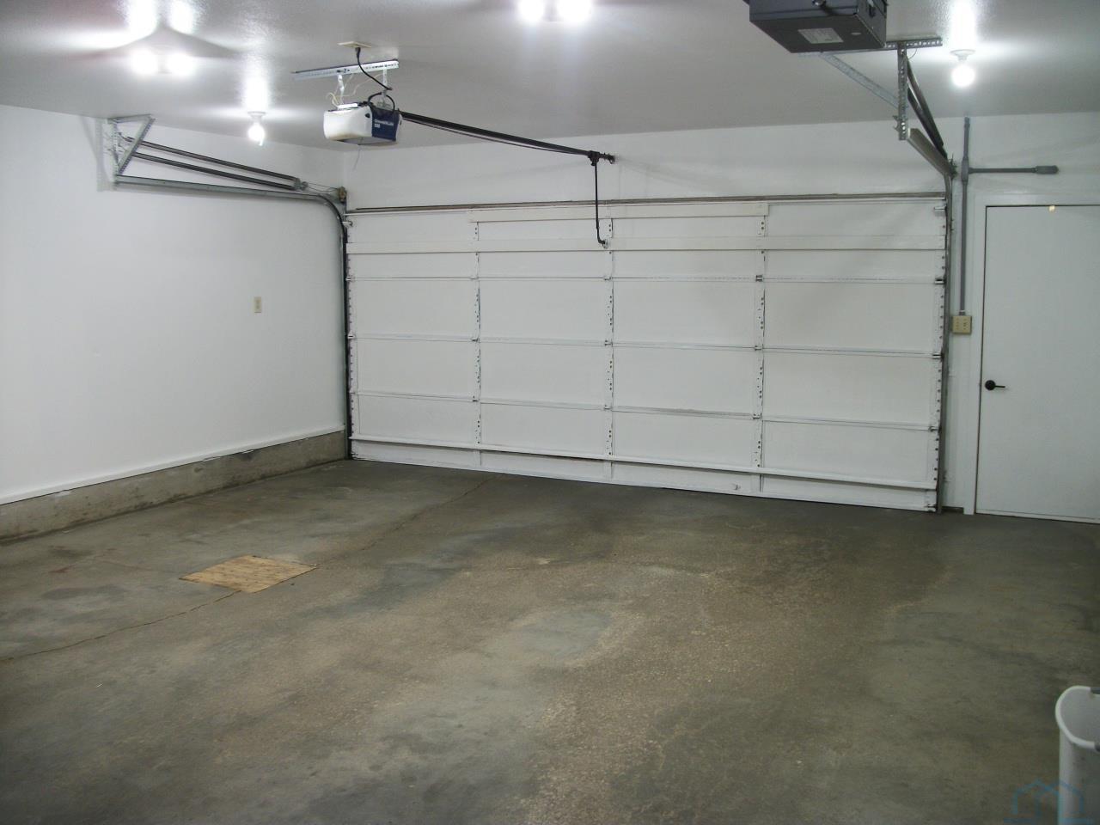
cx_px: 550
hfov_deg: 56.8
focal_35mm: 32
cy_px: 412
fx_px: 1017
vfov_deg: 44.2
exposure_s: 1/30
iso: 80
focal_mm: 5.7
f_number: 2.9
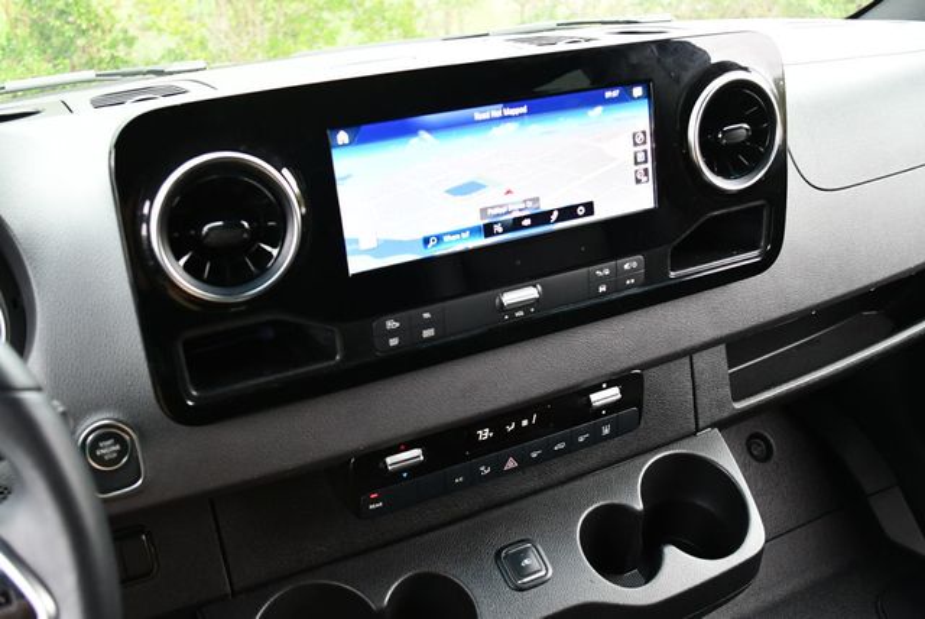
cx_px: 462
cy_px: 310
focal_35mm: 36
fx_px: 926
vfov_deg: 36.9
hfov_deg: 53.1
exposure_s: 1/125
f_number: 3.5
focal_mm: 18
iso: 1000
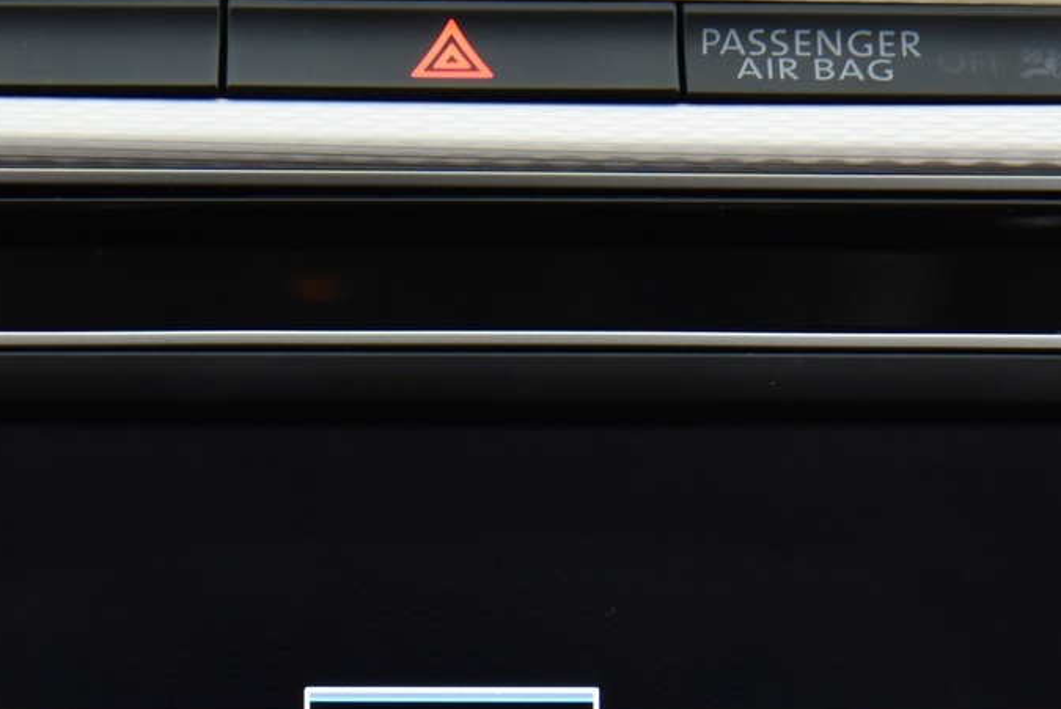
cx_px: 431
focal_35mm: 139
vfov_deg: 9.8
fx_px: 4099
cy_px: 802
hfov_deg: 14.7
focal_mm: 58
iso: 4000
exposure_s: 1/40
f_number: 4
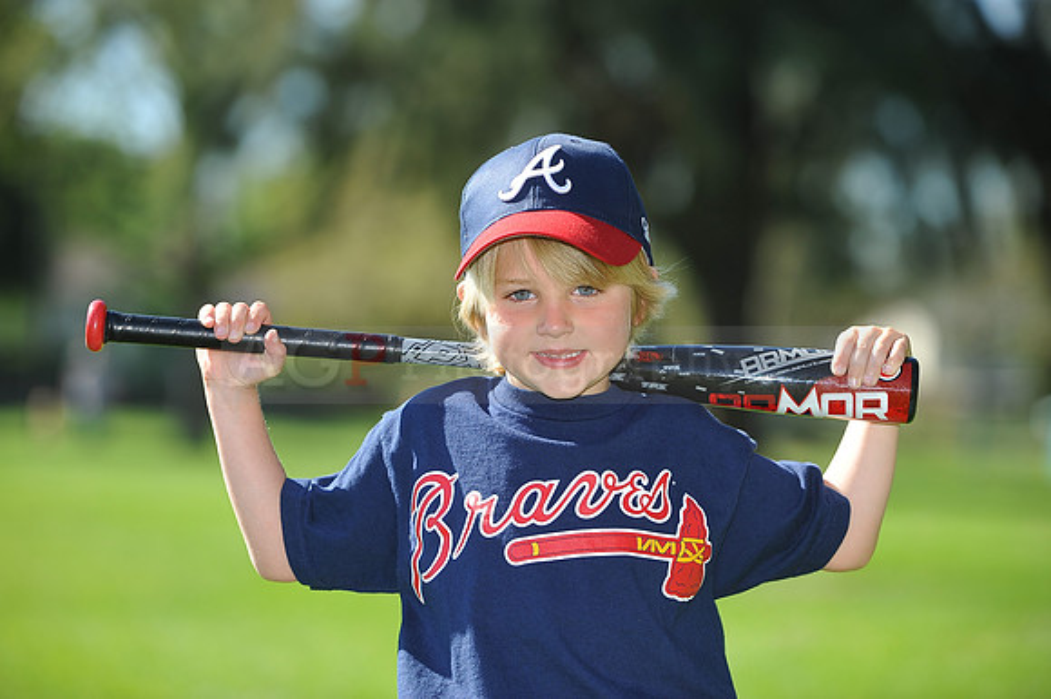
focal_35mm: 165
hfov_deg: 12.5
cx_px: 526
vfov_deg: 8.3
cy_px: 350
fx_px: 4814
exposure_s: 1/640
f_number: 4.5
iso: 200
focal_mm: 165
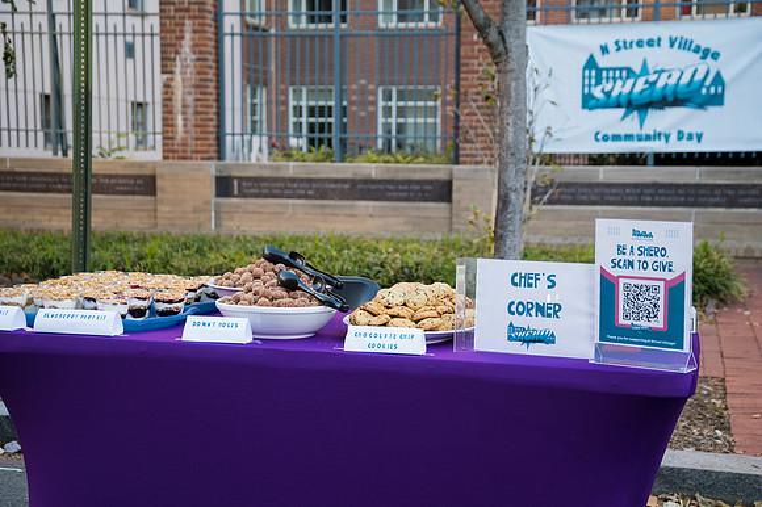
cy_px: 254
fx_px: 1100
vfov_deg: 26.0
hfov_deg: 38.2
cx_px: 381
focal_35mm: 52
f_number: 4
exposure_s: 1/250
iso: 500
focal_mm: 52
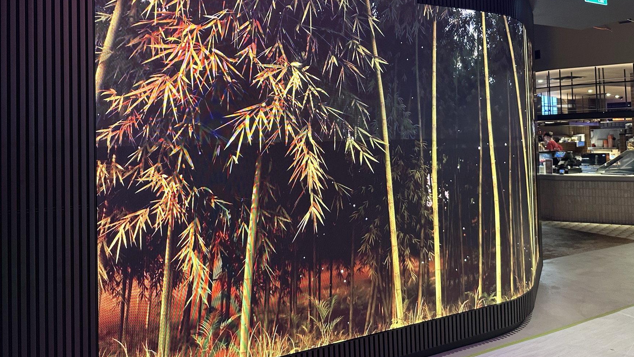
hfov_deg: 69.9
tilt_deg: +4.4
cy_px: 130
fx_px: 454
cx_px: 313
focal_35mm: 27
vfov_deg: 42.5
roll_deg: +1.0
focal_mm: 6.86
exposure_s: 1/60
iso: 320
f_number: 1.78
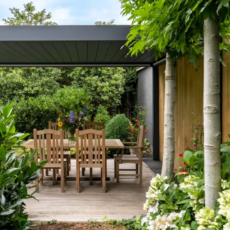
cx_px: 81
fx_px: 301
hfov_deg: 41.4
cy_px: 116
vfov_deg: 41.9
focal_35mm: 40
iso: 250
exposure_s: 1/80
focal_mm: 31
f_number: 8
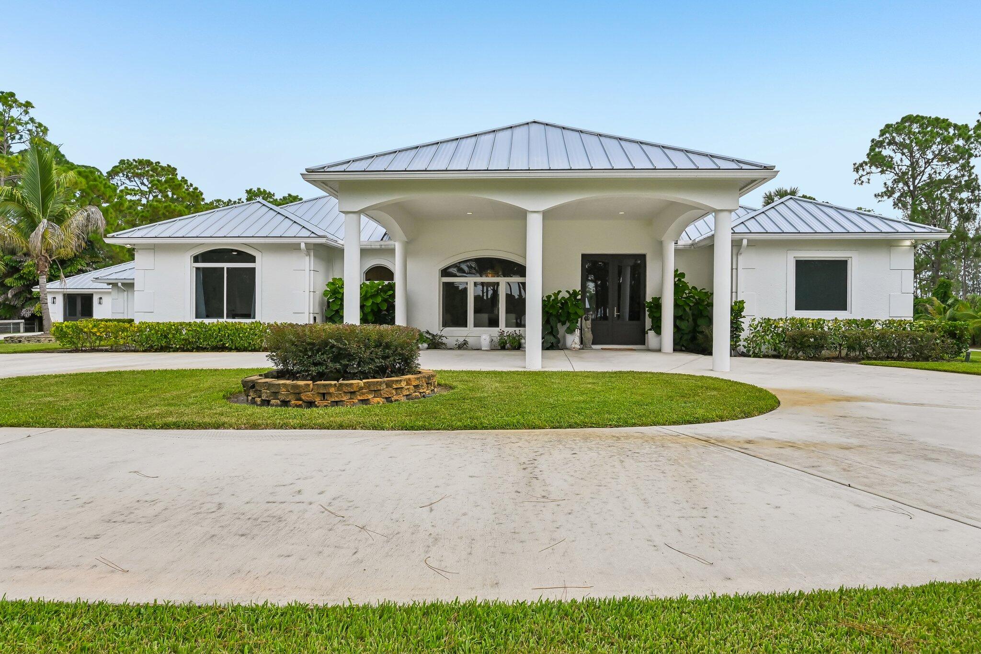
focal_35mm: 24
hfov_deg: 74.9
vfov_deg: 54.1
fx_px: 640
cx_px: 490
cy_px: 327
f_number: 8
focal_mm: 23.5
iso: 1000
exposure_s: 1/2000
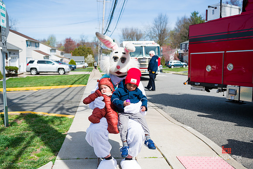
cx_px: 126
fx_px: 225
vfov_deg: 41.1
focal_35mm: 32
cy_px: 84
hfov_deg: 58.7
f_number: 4
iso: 200
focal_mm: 32
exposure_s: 1/3200
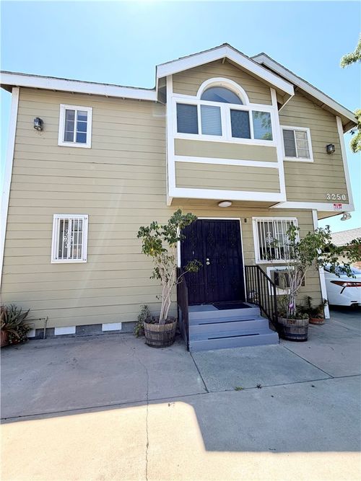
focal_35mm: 14
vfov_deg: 102.1
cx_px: 180
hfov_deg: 85.7
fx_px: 195
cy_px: 240
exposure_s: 1/658
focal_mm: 2.22
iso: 40
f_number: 2.2
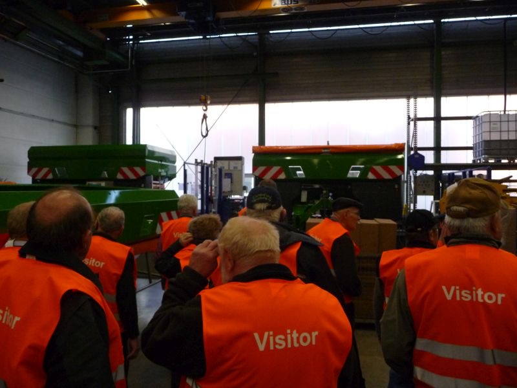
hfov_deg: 63.4
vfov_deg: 49.7
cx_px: 258
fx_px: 418
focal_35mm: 28
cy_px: 194
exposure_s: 1/125
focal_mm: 4.7
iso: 400
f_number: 3.3
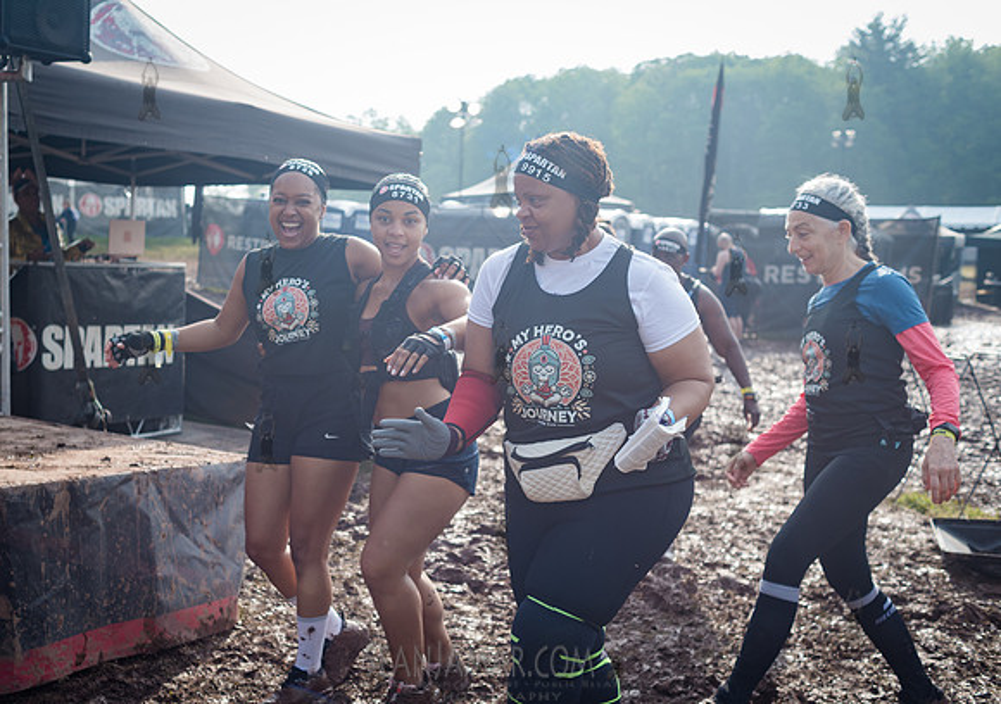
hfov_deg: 47.2
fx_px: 1140
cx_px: 414
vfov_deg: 34.3
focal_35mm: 40
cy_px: 391
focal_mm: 35
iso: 250
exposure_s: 1/1000
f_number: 4
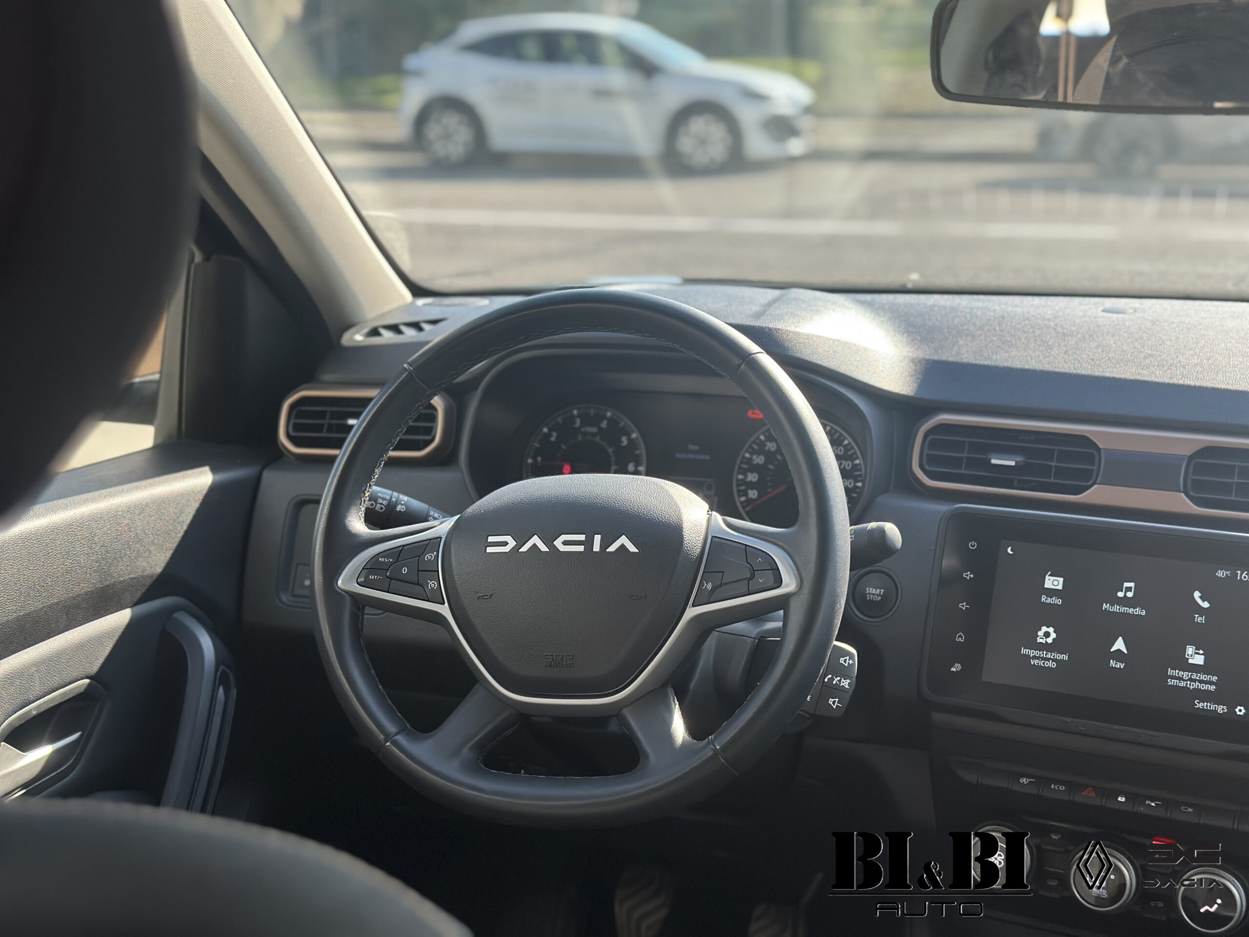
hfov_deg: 39.7
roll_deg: +0.6
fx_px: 1732
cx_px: 624
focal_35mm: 48
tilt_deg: -15.2
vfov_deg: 30.3
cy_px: 468
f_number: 1.78
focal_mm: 6.86
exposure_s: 1/1000
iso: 80
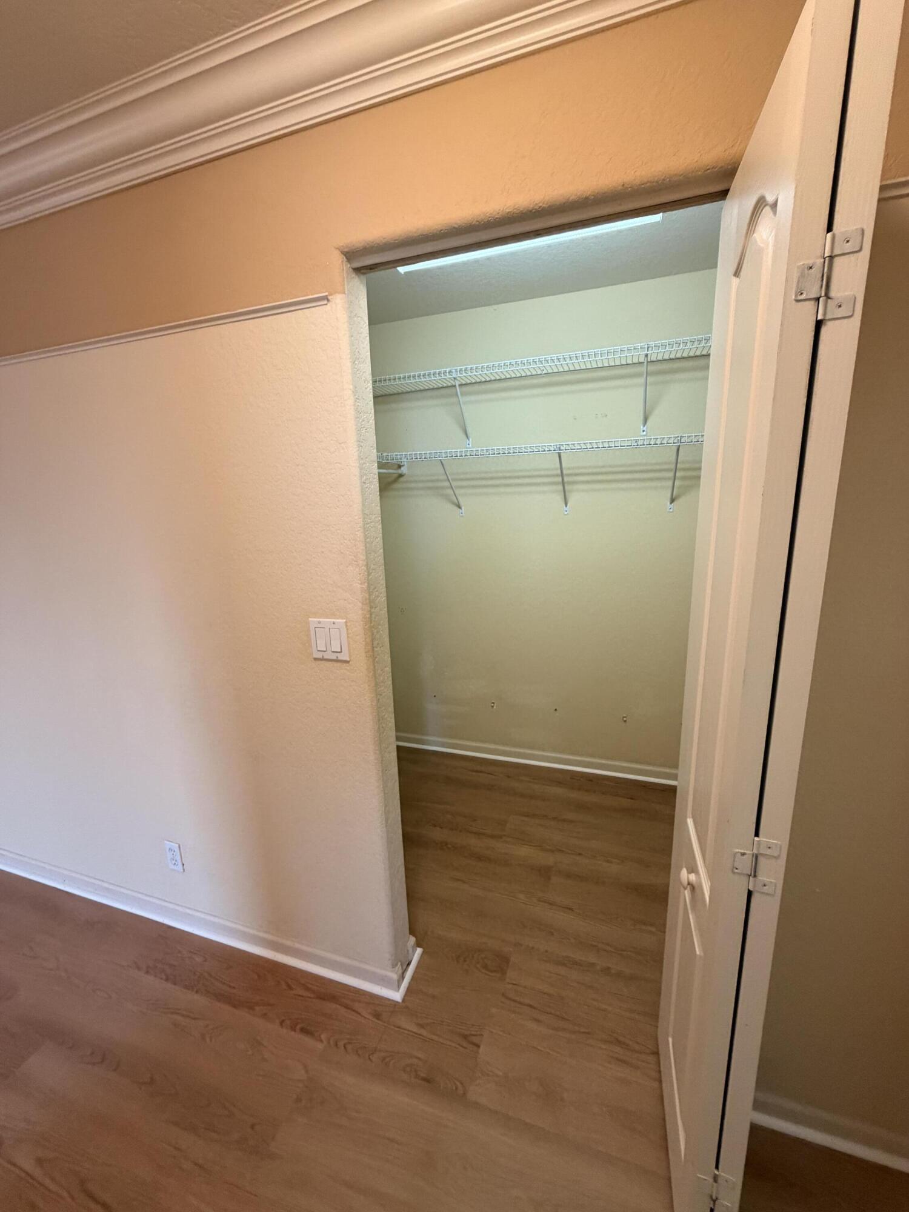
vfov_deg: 102.1
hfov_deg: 85.7
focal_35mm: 14
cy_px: 606
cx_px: 454
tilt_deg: -13.4
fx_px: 490
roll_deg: +1.5
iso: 320
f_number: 2.2
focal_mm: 2.22
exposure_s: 1/60
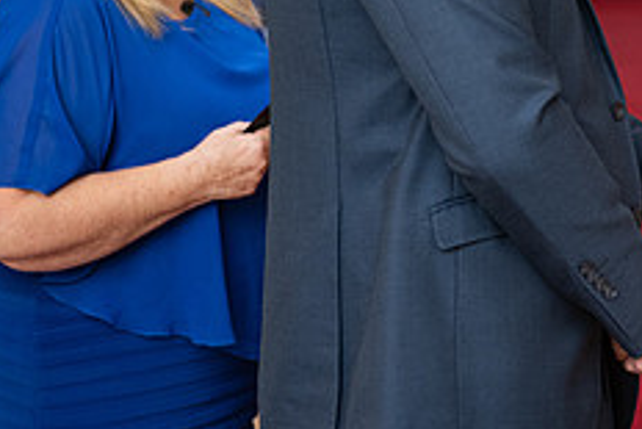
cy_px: -73
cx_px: 703
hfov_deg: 13.4
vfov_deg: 9.1
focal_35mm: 150
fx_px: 2677
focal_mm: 60
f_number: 3.5
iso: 640
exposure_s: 1/160
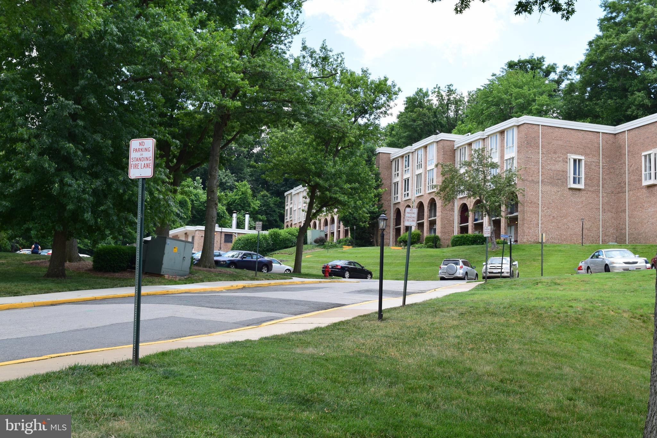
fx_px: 848
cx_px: 328
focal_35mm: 46
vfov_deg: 28.9
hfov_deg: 42.3
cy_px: 219
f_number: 10
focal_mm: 31
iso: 400
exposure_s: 1/320
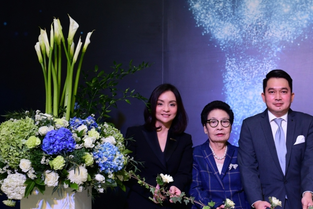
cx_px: 288
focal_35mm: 73
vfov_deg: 18.5
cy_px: 172
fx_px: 635
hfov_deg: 26.7
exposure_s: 1/125
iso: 800
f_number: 5.6
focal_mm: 31
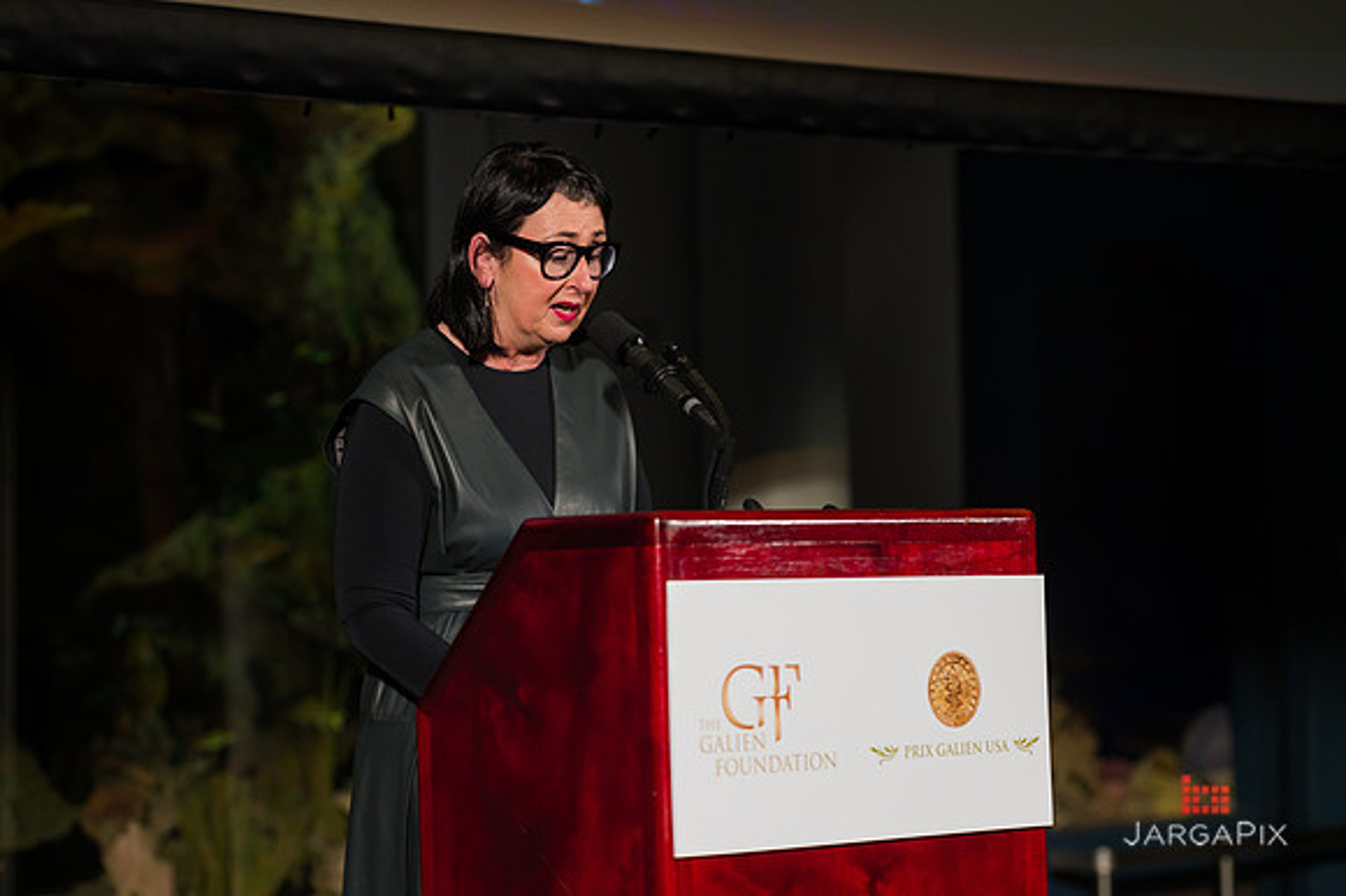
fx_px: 3550
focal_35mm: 95
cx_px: 673
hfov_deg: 21.5
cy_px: 448
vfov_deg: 14.4
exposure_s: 1/250
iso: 1000
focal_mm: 95
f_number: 3.2
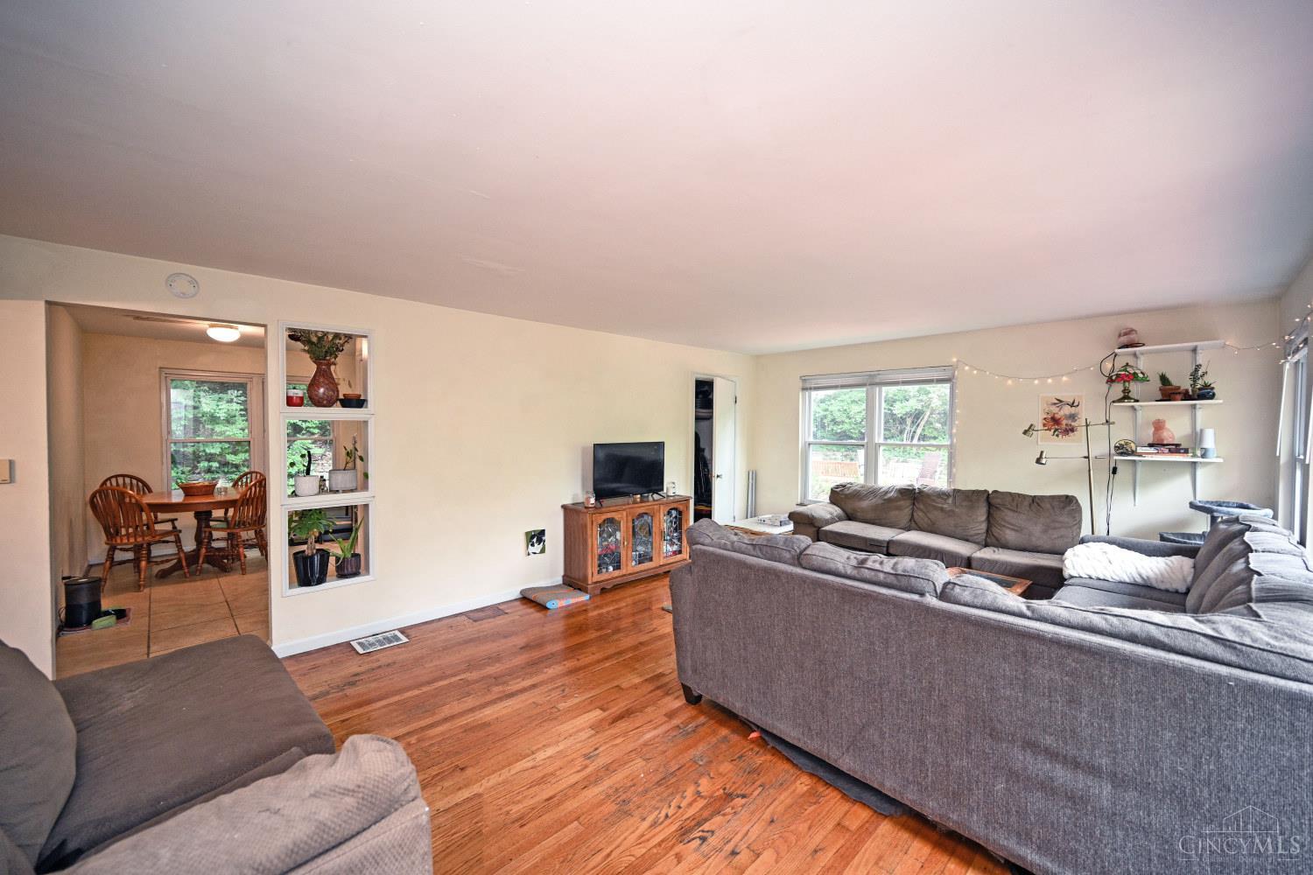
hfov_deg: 104.3
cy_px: 438
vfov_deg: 81.2
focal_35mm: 14
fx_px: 511
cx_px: 656
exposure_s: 1/60
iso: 1100
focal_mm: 14
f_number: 4
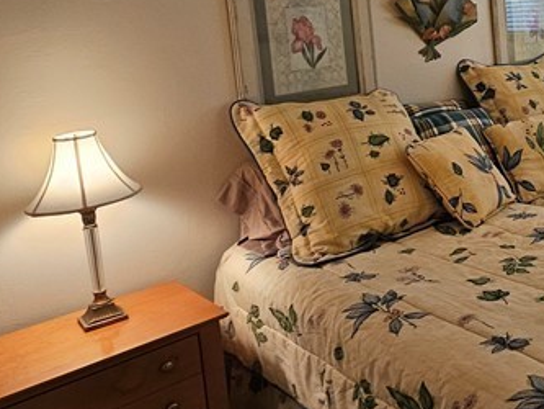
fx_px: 629
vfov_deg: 34.3
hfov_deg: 40.1
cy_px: 54
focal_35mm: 40
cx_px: 564
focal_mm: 2.2
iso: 160
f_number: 2.2
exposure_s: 1/60
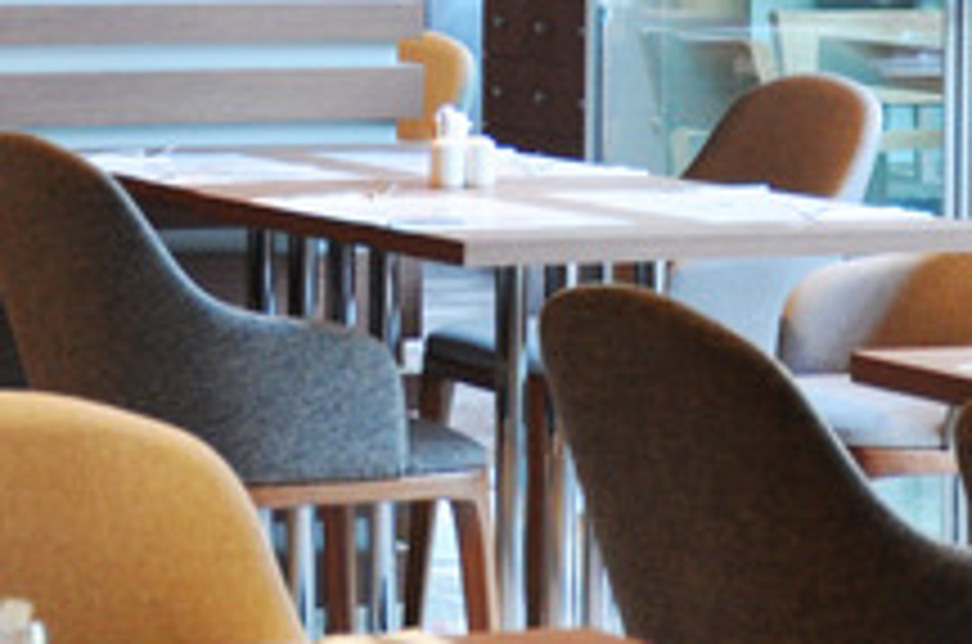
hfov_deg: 10.7
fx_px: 5092
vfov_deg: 7.2
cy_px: -110
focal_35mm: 189
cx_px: -288
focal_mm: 34
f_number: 4.5
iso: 640
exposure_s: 1/50
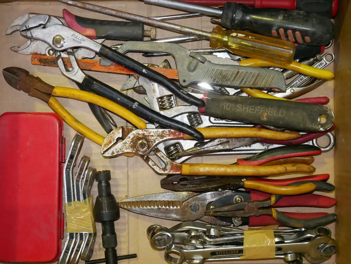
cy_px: 132
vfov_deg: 20.5
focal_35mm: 72
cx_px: 176
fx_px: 730
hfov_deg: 27.0
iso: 3200
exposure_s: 1/125
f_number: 5.6
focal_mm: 36
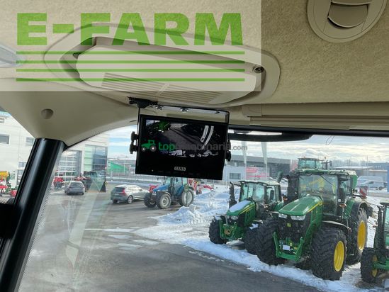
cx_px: 194
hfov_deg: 61.6
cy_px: 146
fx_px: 326
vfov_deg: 48.2
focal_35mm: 29
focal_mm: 3
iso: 16
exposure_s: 1/383
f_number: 1.8
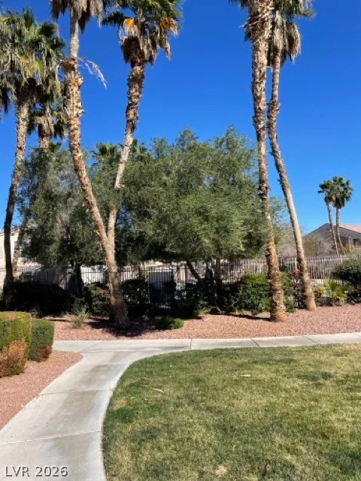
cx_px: 180
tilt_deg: +3.7
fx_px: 362
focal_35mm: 26
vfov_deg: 67.3
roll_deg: +3.4
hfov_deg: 53.1
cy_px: 240
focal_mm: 4.2
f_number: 1.6
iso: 32
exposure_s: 1/2817
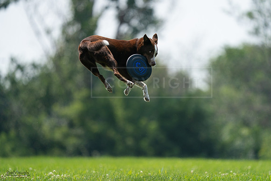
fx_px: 3765
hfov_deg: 4.1
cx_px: 136
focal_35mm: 500
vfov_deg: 2.8
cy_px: 90
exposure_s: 1/4000
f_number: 6.3
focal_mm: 500
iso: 1250
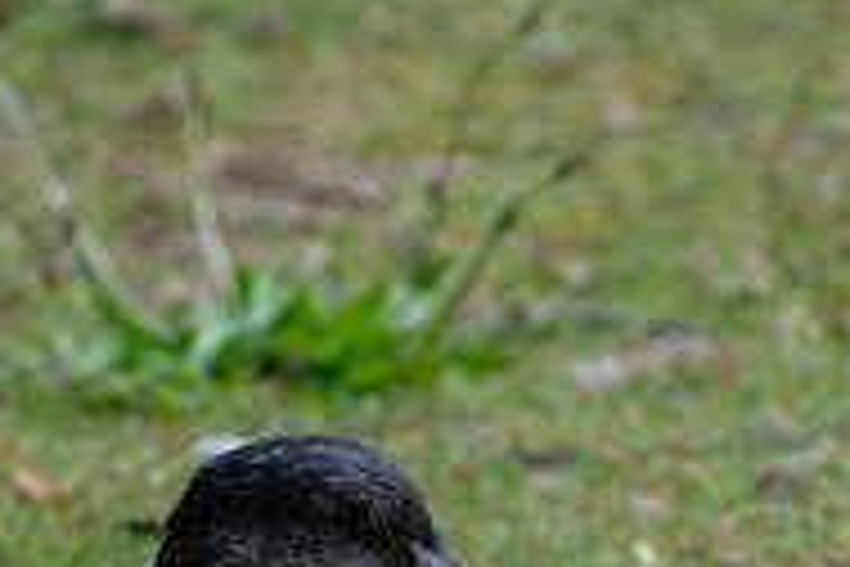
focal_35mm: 1676
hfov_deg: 1.2
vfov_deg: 0.8
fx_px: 39569
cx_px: 372
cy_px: 874
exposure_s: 1/800
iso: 400
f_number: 6.3
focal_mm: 300
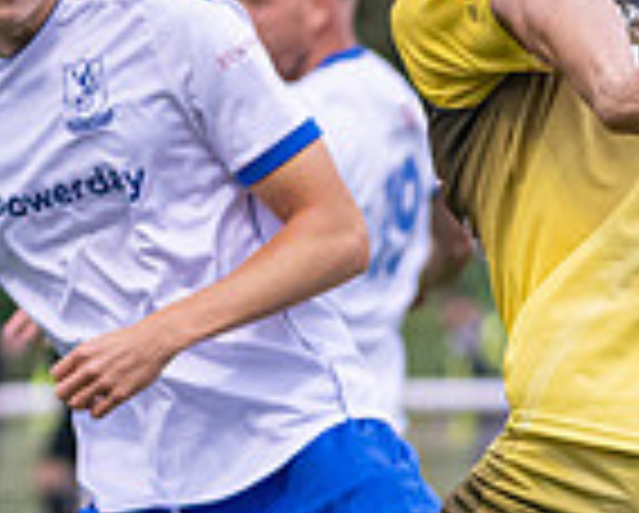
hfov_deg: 2.6
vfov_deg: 2.1
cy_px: 750
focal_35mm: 743
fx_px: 14071
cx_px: 995
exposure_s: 1/1600
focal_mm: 125
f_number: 2.8
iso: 1600
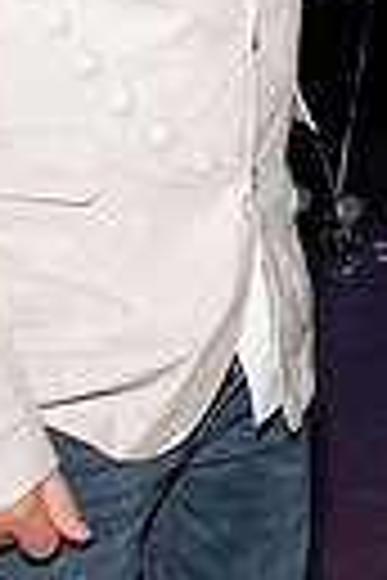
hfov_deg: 8.4
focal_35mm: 146
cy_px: -202
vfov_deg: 13.5
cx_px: 1010
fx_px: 2354
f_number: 5.6
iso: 1000
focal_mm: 28
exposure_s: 1/100
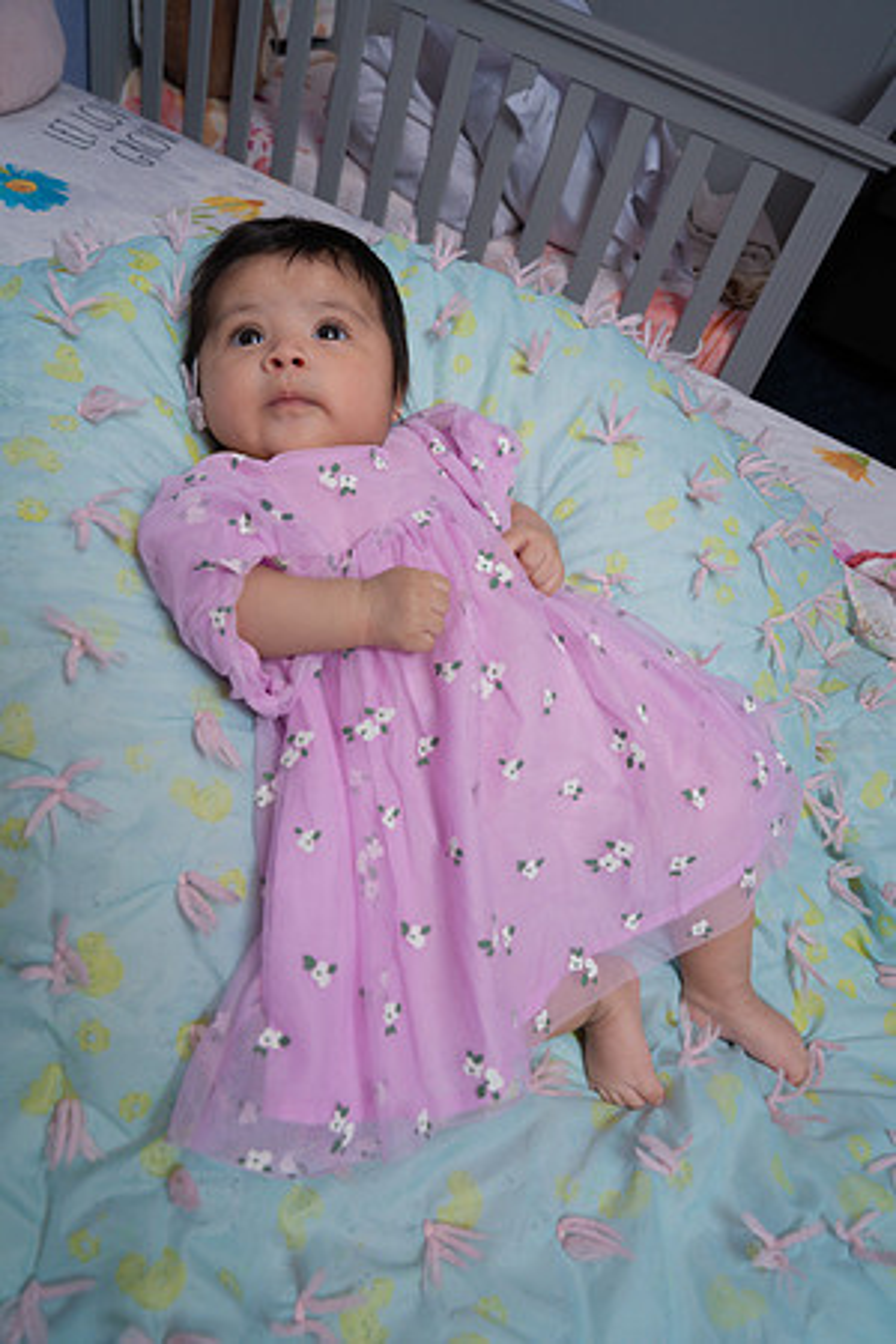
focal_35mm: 24
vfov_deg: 73.7
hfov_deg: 53.1
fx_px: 896
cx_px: 448
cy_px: 672
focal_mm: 24
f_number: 6.3
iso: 640
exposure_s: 1/60
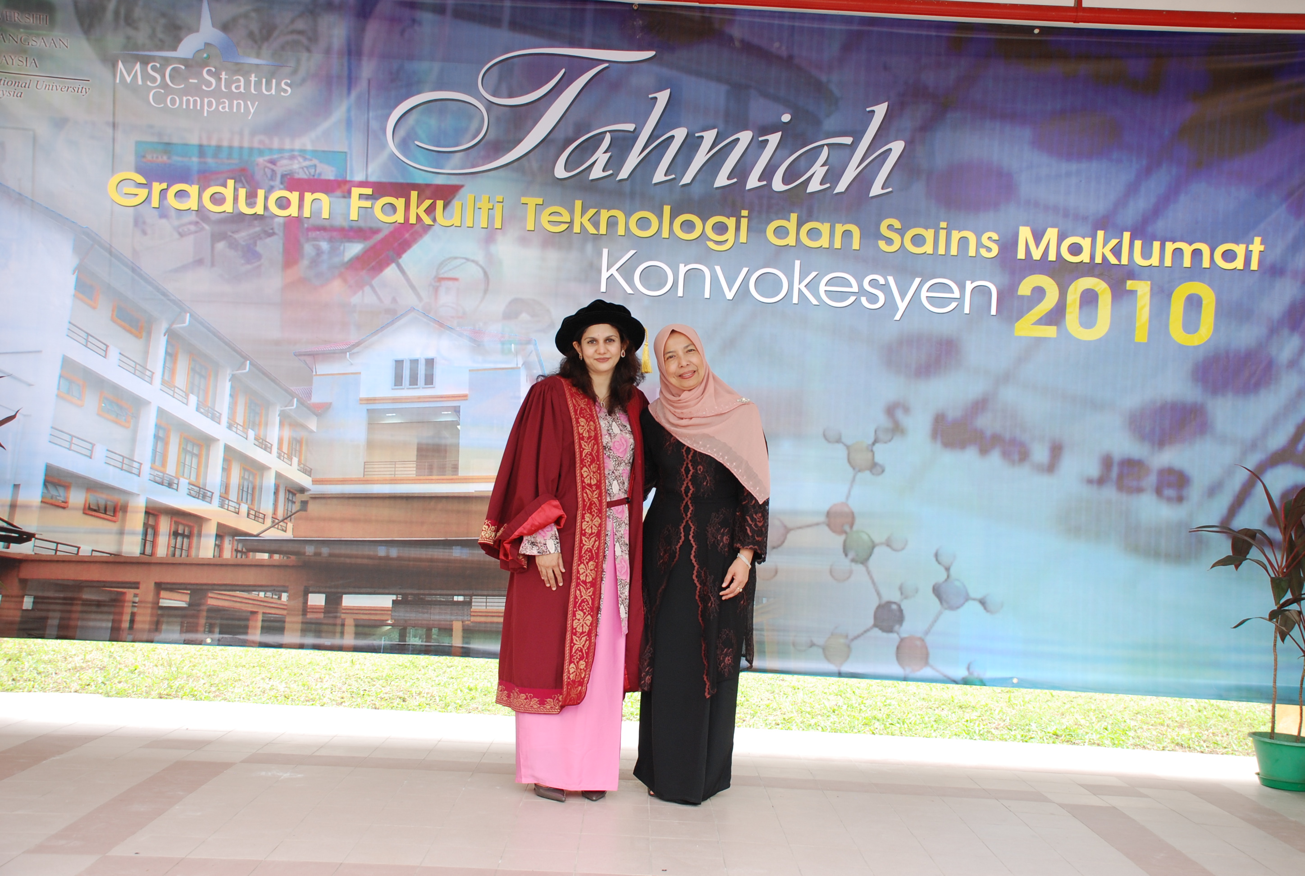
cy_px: 438
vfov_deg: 34.4
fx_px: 1417
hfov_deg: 49.5
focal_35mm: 39
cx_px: 652
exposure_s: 1/60
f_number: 4
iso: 250
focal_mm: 26
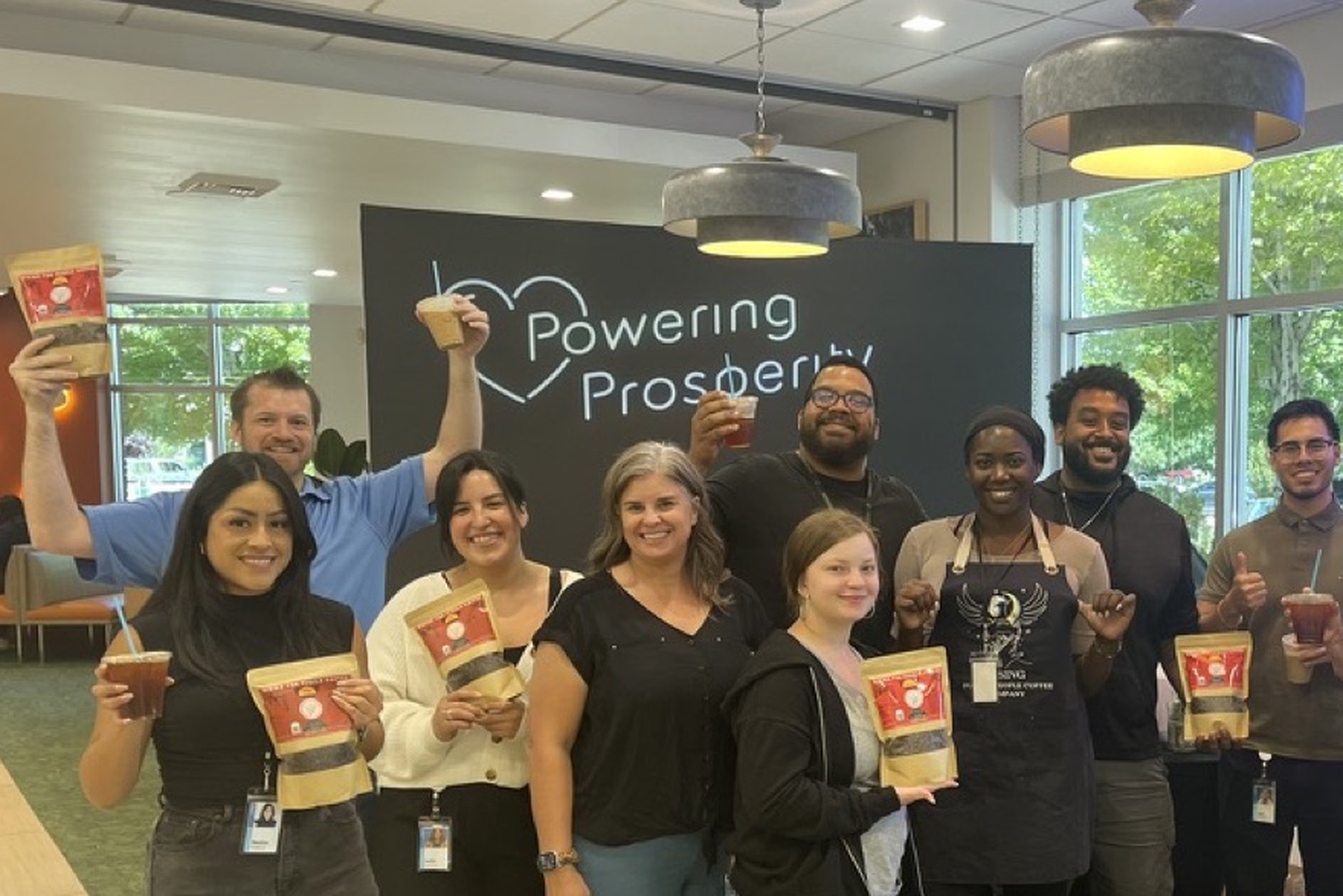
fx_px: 1604
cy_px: 566
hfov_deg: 44.4
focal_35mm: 43
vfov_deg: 31.1
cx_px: 952
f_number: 1.6
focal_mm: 5.1
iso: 125
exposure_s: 1/60
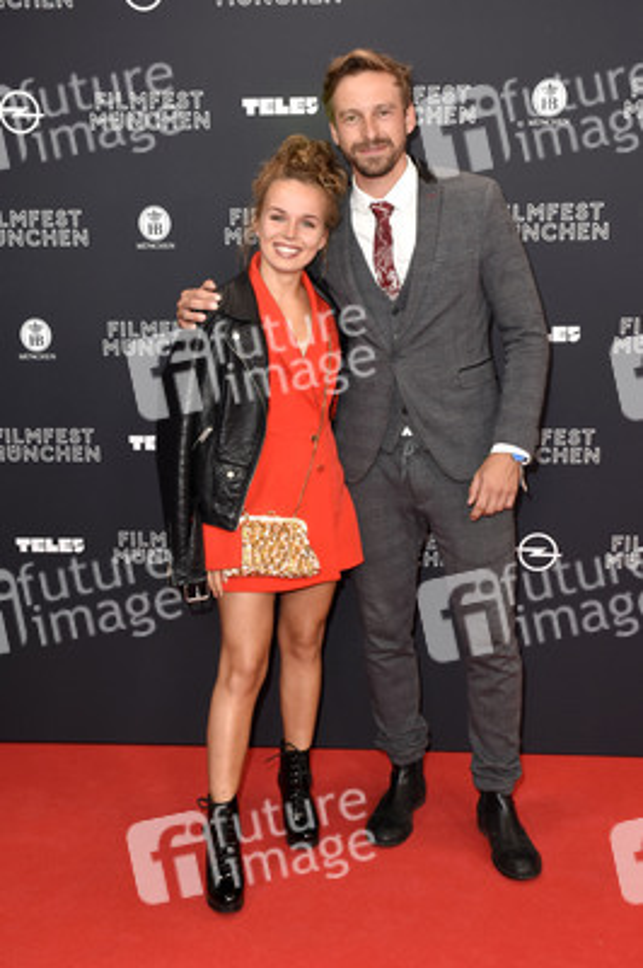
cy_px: 484
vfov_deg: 43.6
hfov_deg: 29.8
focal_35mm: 45
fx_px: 1208
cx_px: 322
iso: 640
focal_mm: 30
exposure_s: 1/125
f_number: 6.3
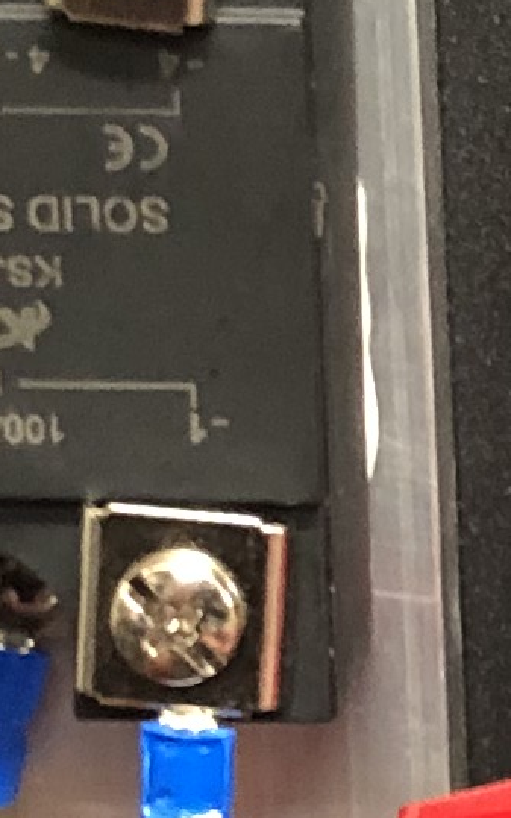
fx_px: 4945
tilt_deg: -5.8
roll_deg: +0.0
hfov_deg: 5.7
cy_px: 599
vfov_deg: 9.4
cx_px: 1105
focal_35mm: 222
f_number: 1.8
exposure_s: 1/8
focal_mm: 4
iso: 100
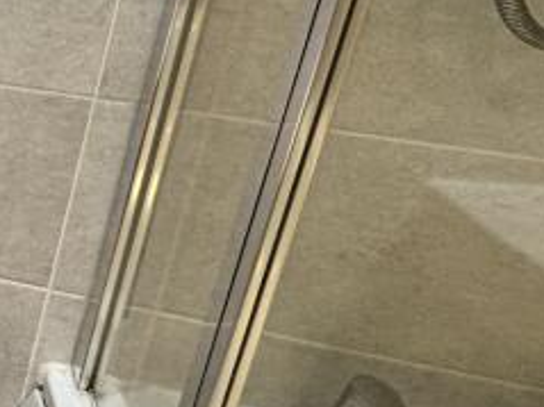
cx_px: -535
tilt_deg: -16.8
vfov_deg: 23.2
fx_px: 942
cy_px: -23
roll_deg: +0.0
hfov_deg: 19.3
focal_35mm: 60
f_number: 2.2
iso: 200
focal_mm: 2.22
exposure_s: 1/100
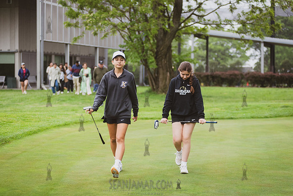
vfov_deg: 16.4
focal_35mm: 83
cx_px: 146
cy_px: 98
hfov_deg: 24.4
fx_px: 677
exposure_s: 1/400
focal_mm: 80
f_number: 2.8
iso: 800
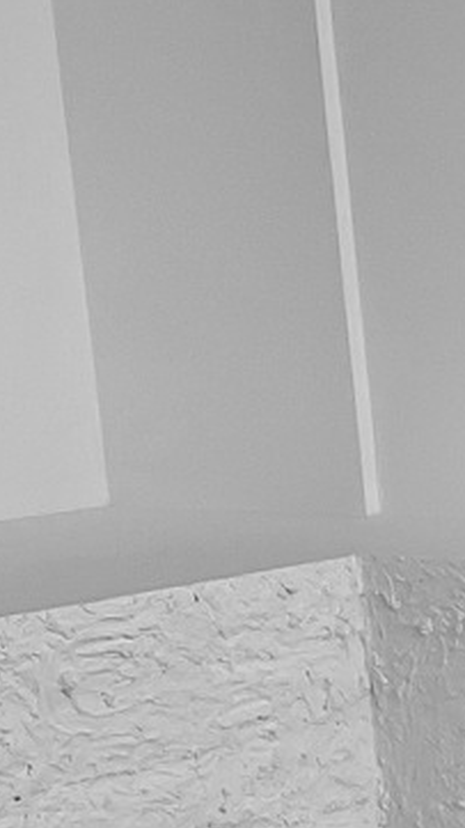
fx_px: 3070
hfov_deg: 7.7
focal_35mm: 140
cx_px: 1342
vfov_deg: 14.8
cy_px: 1016
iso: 64
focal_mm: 3
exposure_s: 1/115
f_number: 1.8
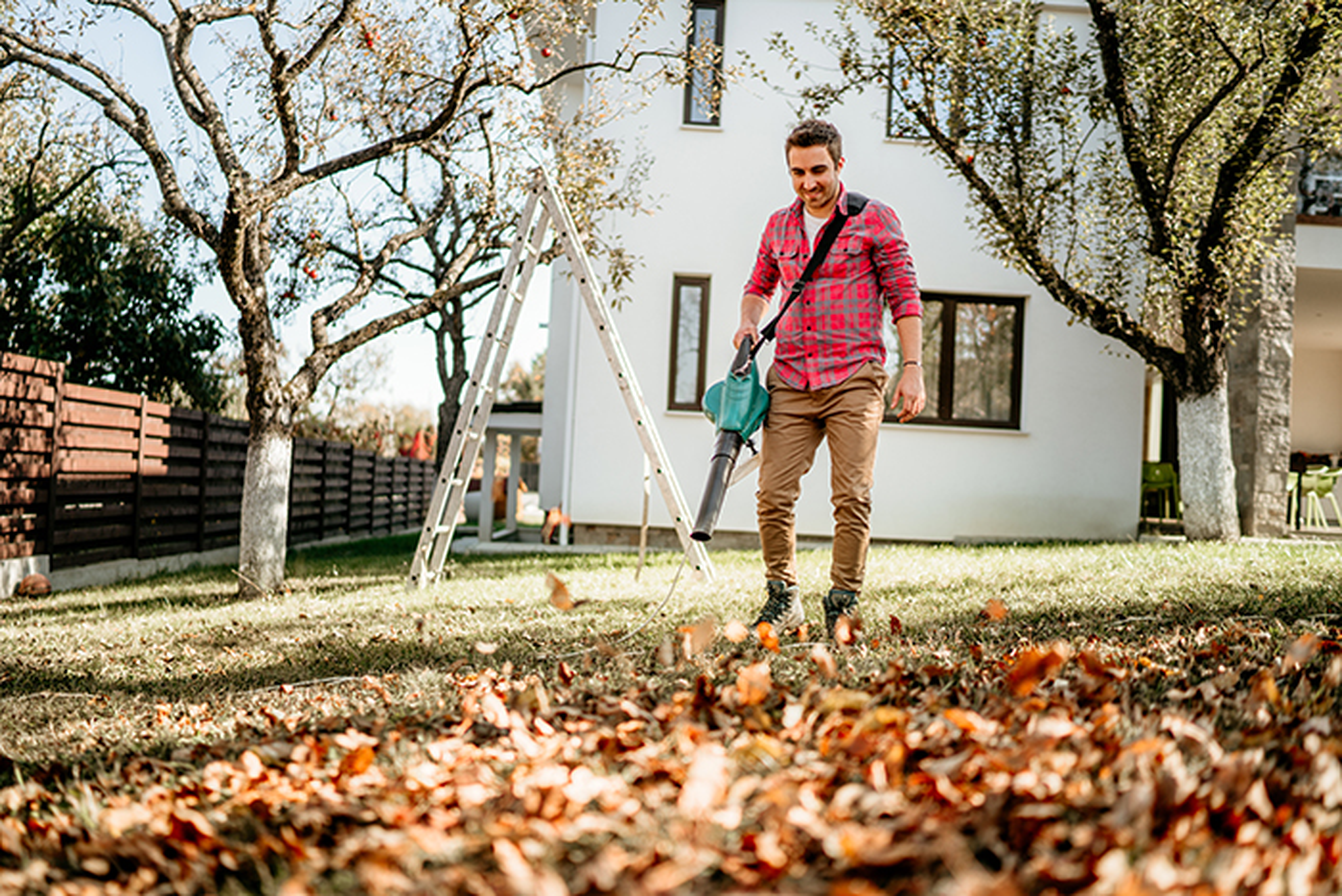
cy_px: 448
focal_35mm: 35
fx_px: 1305
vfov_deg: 37.9
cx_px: 671
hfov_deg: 54.4
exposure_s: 1/1600
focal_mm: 35
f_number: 1.4
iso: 100
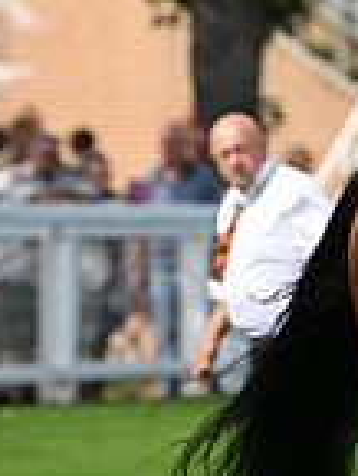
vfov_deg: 2.6
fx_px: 10616
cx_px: 929
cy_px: -25
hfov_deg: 1.9
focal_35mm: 771
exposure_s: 1/1600
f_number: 5.6
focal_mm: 200
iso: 400
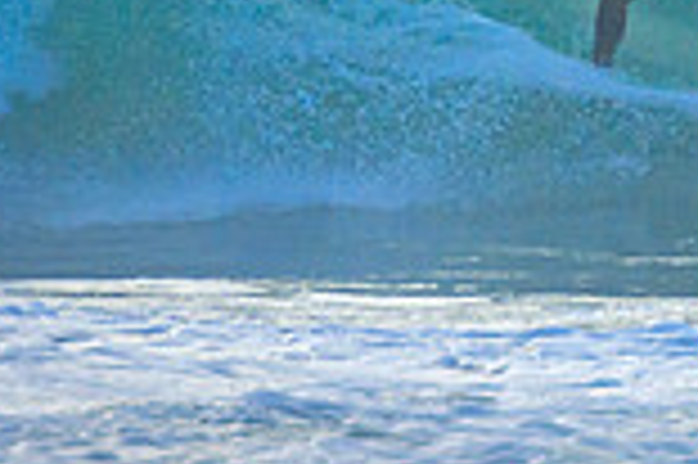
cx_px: 966
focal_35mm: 2064
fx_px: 39976
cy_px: -108
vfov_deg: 0.7
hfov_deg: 1.0
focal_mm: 400
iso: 900
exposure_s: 1/2000
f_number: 5.6
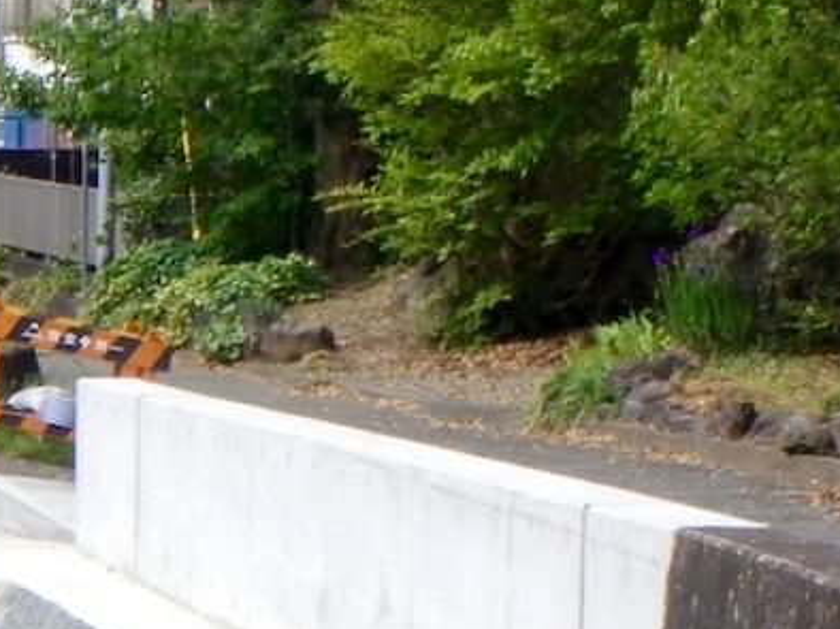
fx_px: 6281
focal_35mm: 259
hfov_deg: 7.2
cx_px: -1207
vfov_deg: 5.7
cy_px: 652
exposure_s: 1/400
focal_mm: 9.1
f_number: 5.3
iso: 125
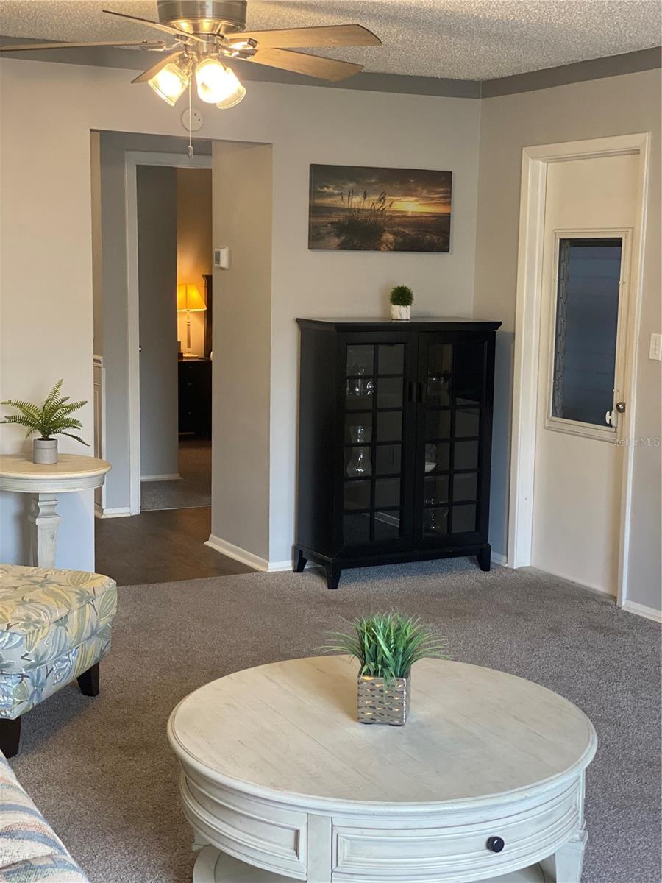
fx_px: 1326
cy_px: 442
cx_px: 331
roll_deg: -1.2
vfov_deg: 36.8
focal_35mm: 52
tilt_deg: -7.3
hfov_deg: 28.0
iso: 250
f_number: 2
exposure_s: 1/120
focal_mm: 6
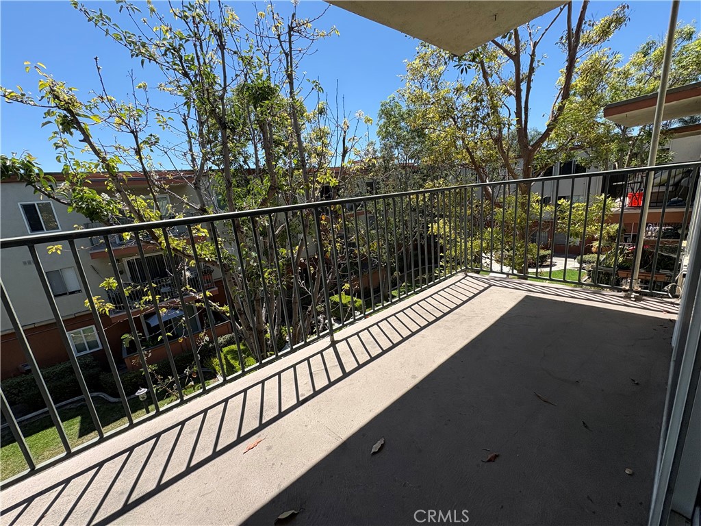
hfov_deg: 102.1
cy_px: 263
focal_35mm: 14
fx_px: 284
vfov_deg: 85.7
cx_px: 350
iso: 50
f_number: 2.2
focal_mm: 2.22
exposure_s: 1/1198
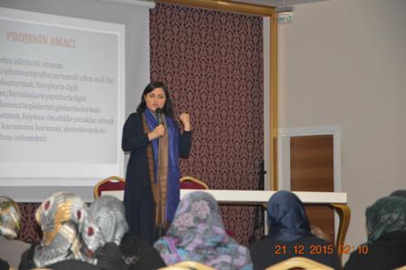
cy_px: 135
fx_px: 1775
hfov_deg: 13.0
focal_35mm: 158
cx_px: 203
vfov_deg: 8.7
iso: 3200
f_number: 5.6
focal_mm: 105
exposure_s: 1/60
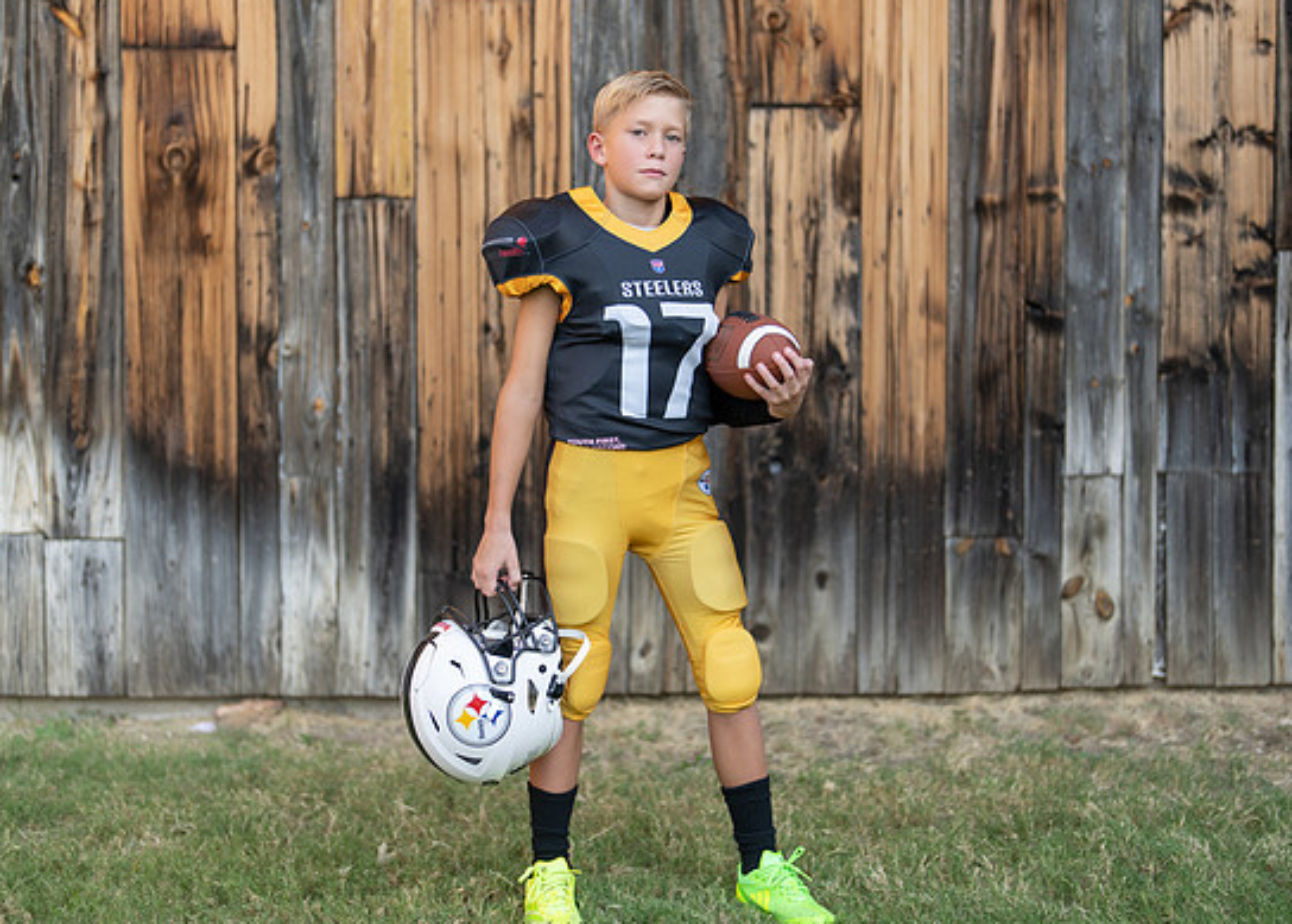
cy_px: 438
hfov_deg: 30.7
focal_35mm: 64
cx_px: 676
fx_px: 2349
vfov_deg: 22.2
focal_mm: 50
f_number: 1.2
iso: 100
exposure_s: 1/2000
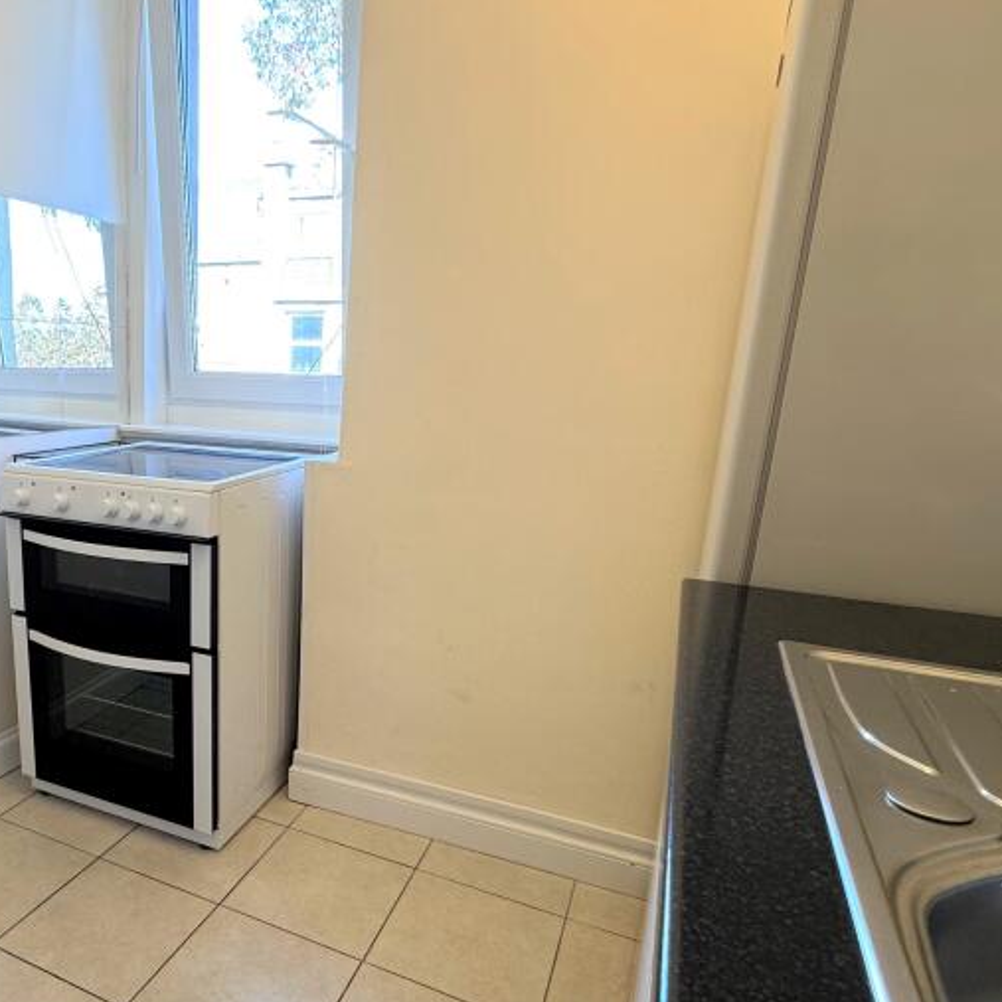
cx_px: 257
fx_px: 819
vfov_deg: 62.8
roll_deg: -1.7
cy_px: 549
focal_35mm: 25
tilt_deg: -13.4
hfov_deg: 59.7
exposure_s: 1/100
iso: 125
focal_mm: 2.22
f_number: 2.2
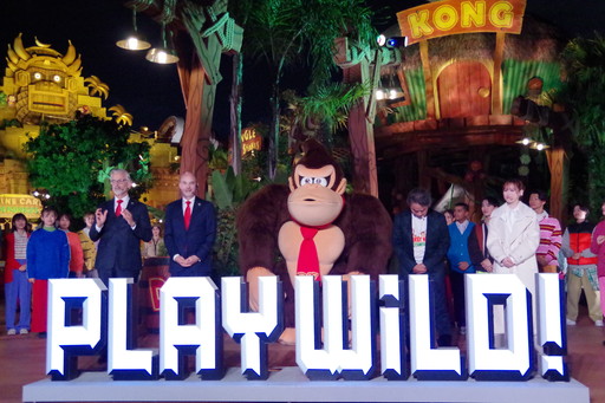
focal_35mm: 46
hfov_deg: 42.8
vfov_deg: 29.2
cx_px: 302
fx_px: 773
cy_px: 202
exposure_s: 1/60
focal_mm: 31
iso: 6400
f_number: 4.5
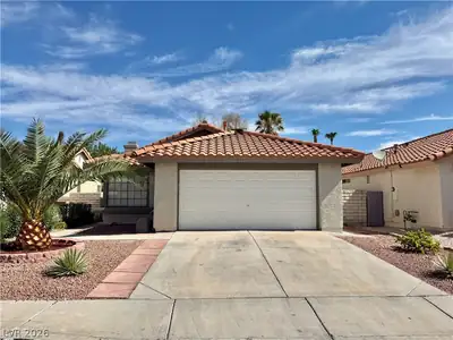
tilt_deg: +4.4
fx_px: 314
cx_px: 226
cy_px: 170
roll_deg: +0.3
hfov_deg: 71.6
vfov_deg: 56.8
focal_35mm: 24
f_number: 1.78
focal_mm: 6.76
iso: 80
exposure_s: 1/8130
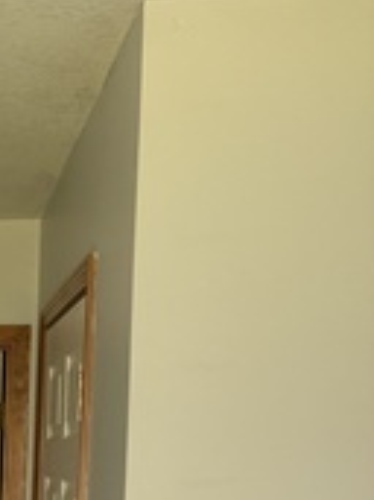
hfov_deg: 17.6
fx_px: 1096
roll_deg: +0.6
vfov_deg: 22.5
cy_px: 678
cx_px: -165
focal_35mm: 76
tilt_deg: -9.5
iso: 125
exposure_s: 1/109
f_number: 1.6
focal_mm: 5.96
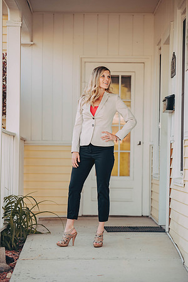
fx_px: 1018
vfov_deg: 15.8
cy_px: 141
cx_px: 94
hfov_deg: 10.5
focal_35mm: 130
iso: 400
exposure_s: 1/500
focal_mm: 130
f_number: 2.8
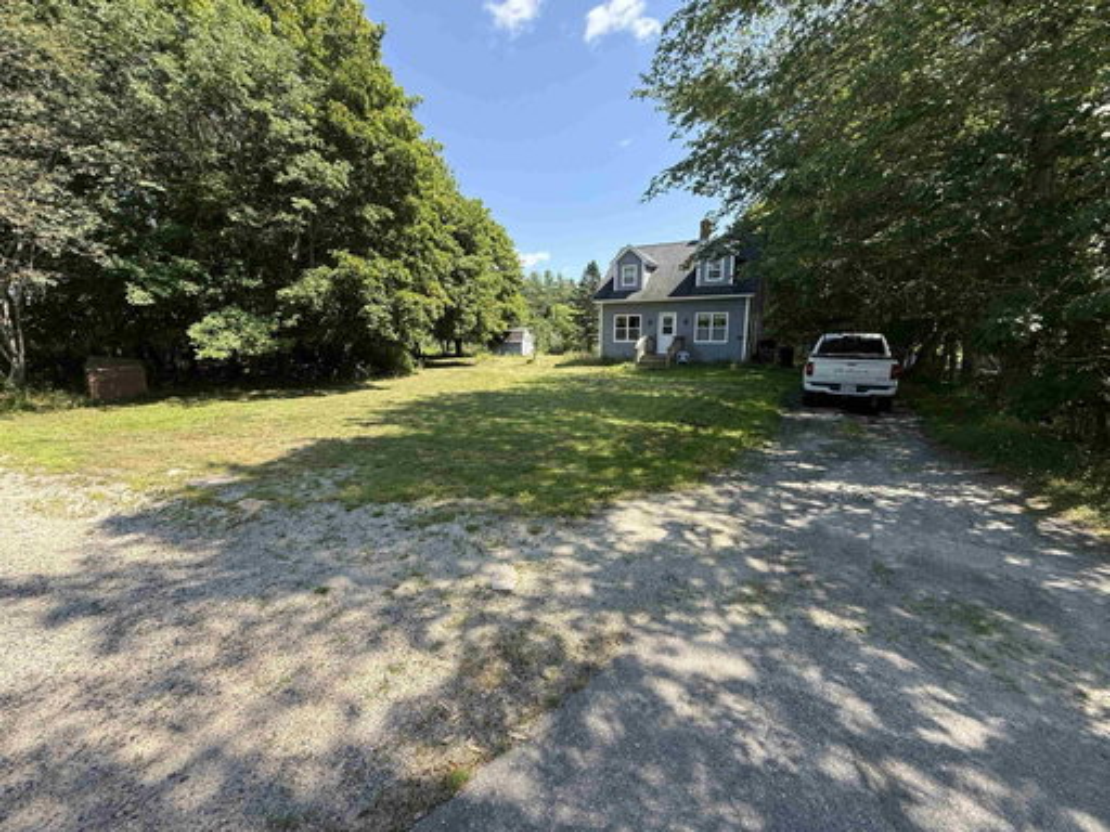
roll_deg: +0.1
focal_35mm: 14
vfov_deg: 85.7
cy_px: 416
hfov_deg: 102.1
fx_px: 449
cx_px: 555
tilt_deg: -10.0
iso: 64
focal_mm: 2.22
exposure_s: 1/625
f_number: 2.2
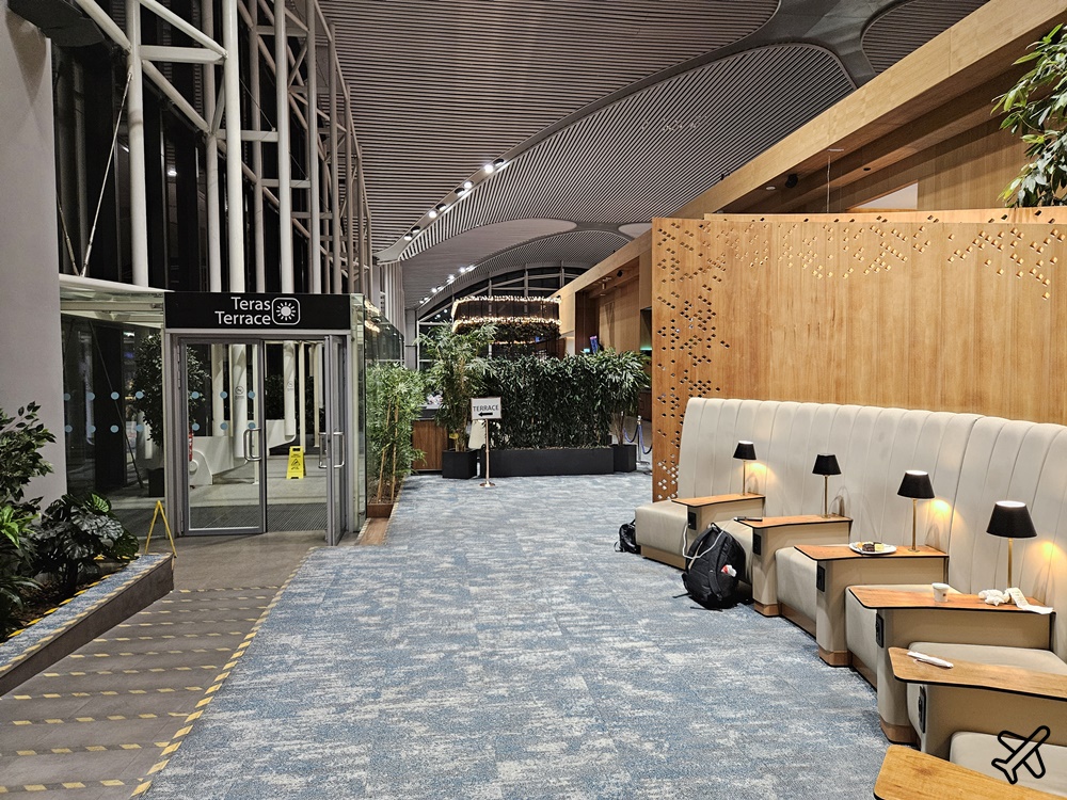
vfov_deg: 58.9
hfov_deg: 73.9
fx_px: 709
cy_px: 400
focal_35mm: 23
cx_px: 534
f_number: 1.8
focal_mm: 5.4
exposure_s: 1/100
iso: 640
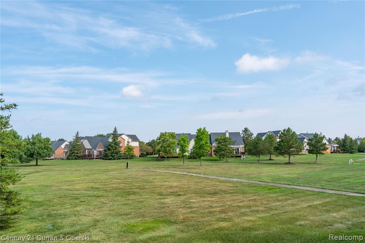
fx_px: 274
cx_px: 182
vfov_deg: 47.9
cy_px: 122
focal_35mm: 27
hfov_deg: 67.4
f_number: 8
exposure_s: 1/1000
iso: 800
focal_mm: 18
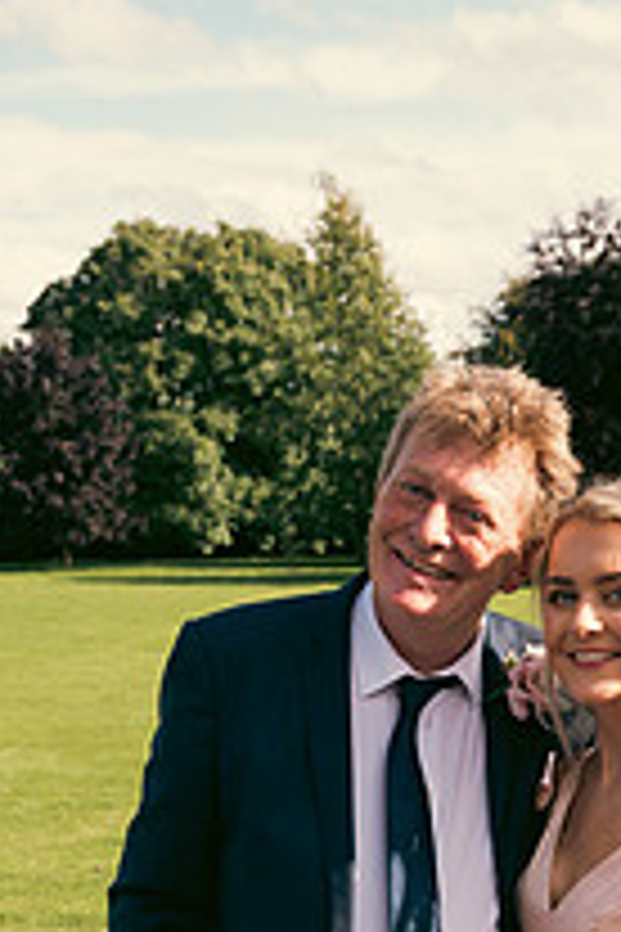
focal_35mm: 63
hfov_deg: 21.3
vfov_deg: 29.1
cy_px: 1004
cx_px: 482
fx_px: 1630
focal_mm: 29
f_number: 5
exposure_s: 1/320
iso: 100
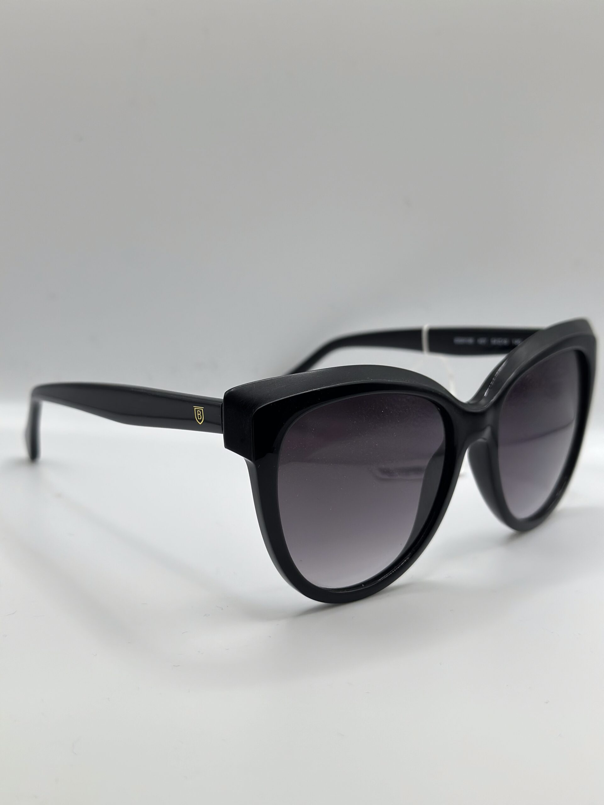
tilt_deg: -23.2
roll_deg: -0.2
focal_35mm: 48
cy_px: 402
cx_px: 302
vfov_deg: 39.7
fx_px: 1117
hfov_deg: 30.3
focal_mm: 6.86
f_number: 1.78
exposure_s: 1/740
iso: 80
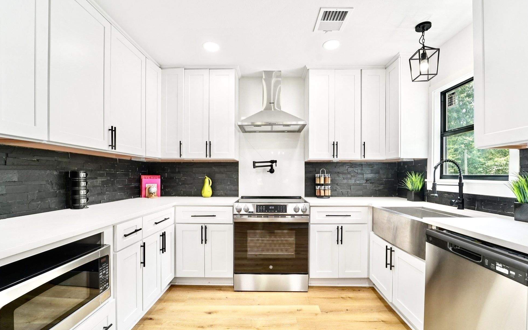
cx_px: 267
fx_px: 216
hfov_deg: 101.5
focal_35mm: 15
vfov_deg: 74.7
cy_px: 177
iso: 500
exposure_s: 1/80
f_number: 8
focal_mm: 14
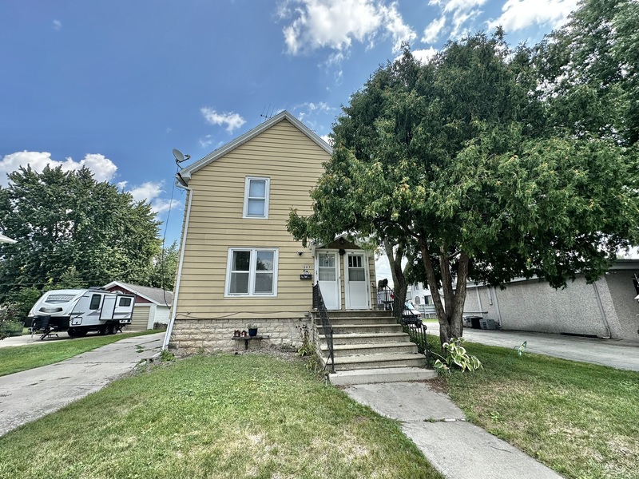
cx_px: 320
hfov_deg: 102.1
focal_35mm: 14
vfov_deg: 85.7
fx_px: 258
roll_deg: +0.2
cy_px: 240
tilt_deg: +16.2
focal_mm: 2.22
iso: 40
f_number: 2.2
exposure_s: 1/658
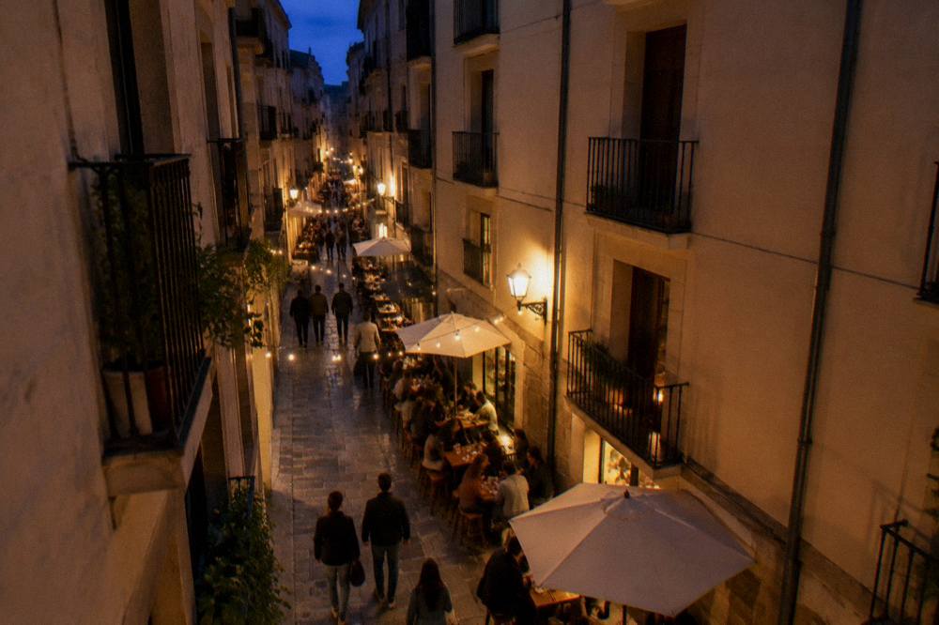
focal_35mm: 35
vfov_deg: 37.8
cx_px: 470
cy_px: 312
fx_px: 913
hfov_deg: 54.5
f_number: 9
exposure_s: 1/50
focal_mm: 35
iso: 2000
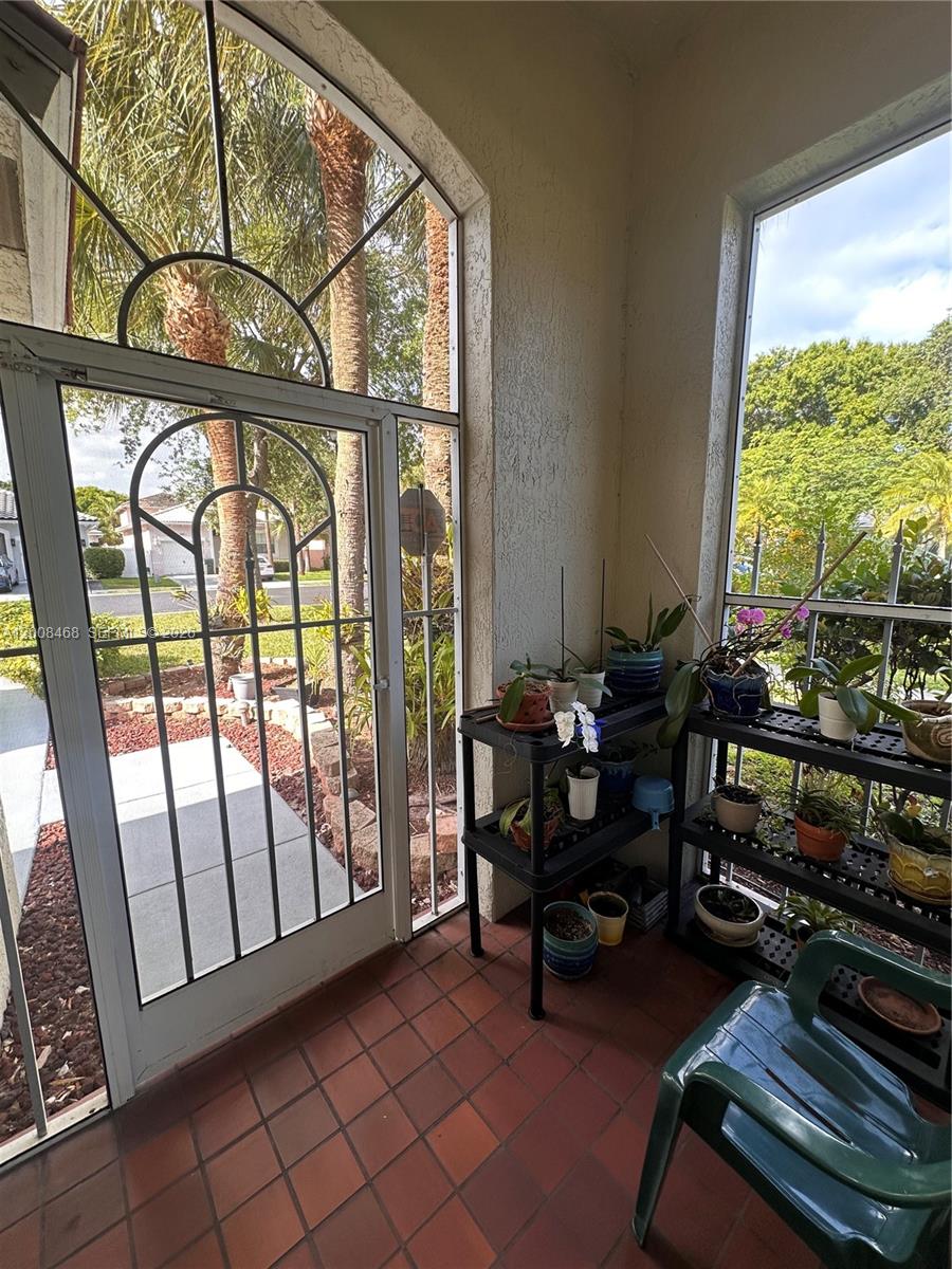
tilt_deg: -8.9
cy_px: 634
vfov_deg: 102.1
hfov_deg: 85.7
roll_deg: +0.3
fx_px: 513
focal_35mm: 14
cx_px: 476
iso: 40
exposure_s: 1/99
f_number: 2.2
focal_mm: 2.22
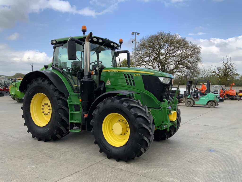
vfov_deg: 48.2
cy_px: 91
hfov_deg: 61.7
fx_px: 203
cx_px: 121
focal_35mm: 29
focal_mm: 3
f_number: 1.8
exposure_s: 1/898
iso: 16
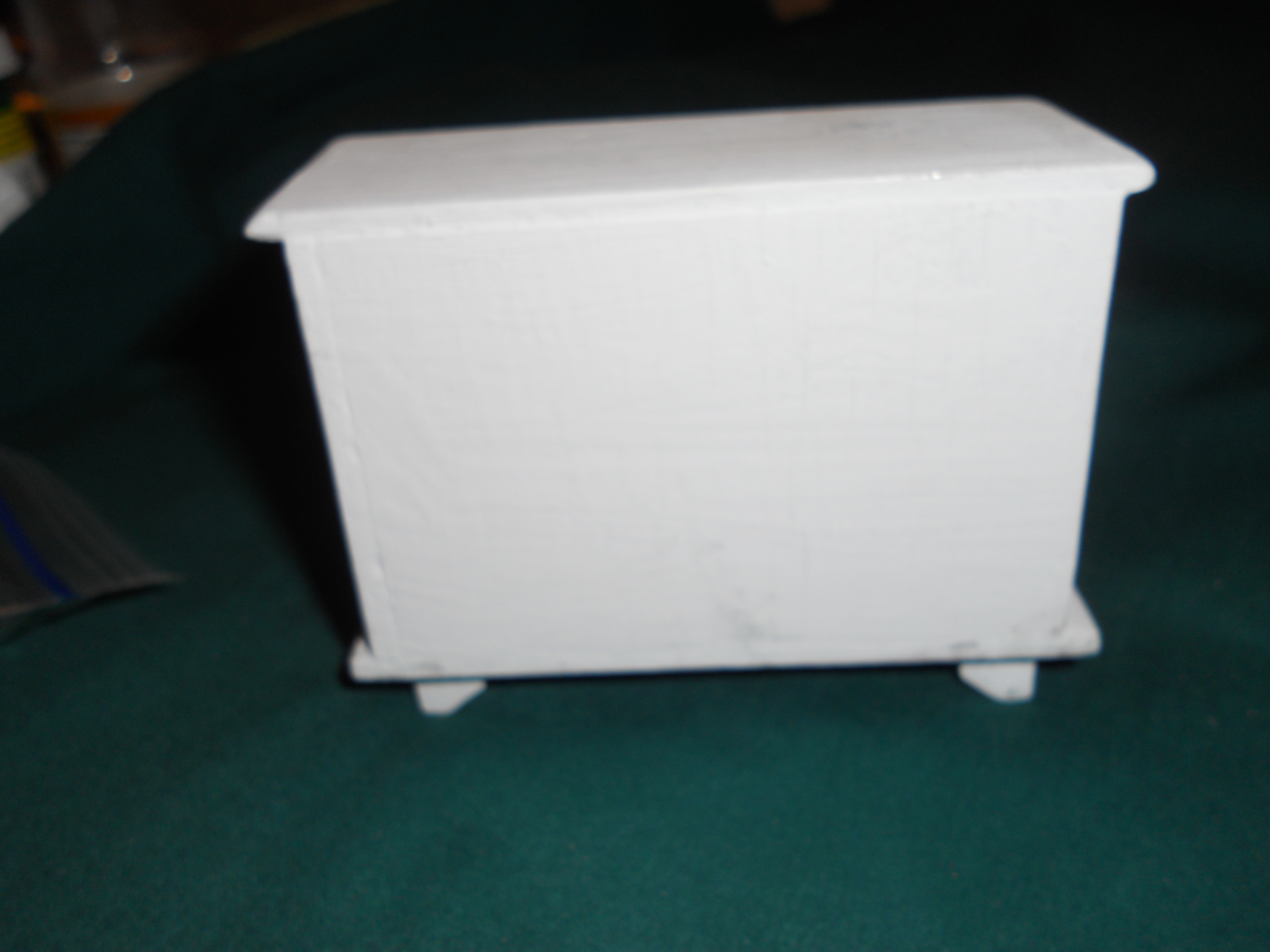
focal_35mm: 32
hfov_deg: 56.8
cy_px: 476
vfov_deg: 44.2
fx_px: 1174
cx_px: 635
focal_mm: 5.8
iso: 80
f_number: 8.8
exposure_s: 1/25
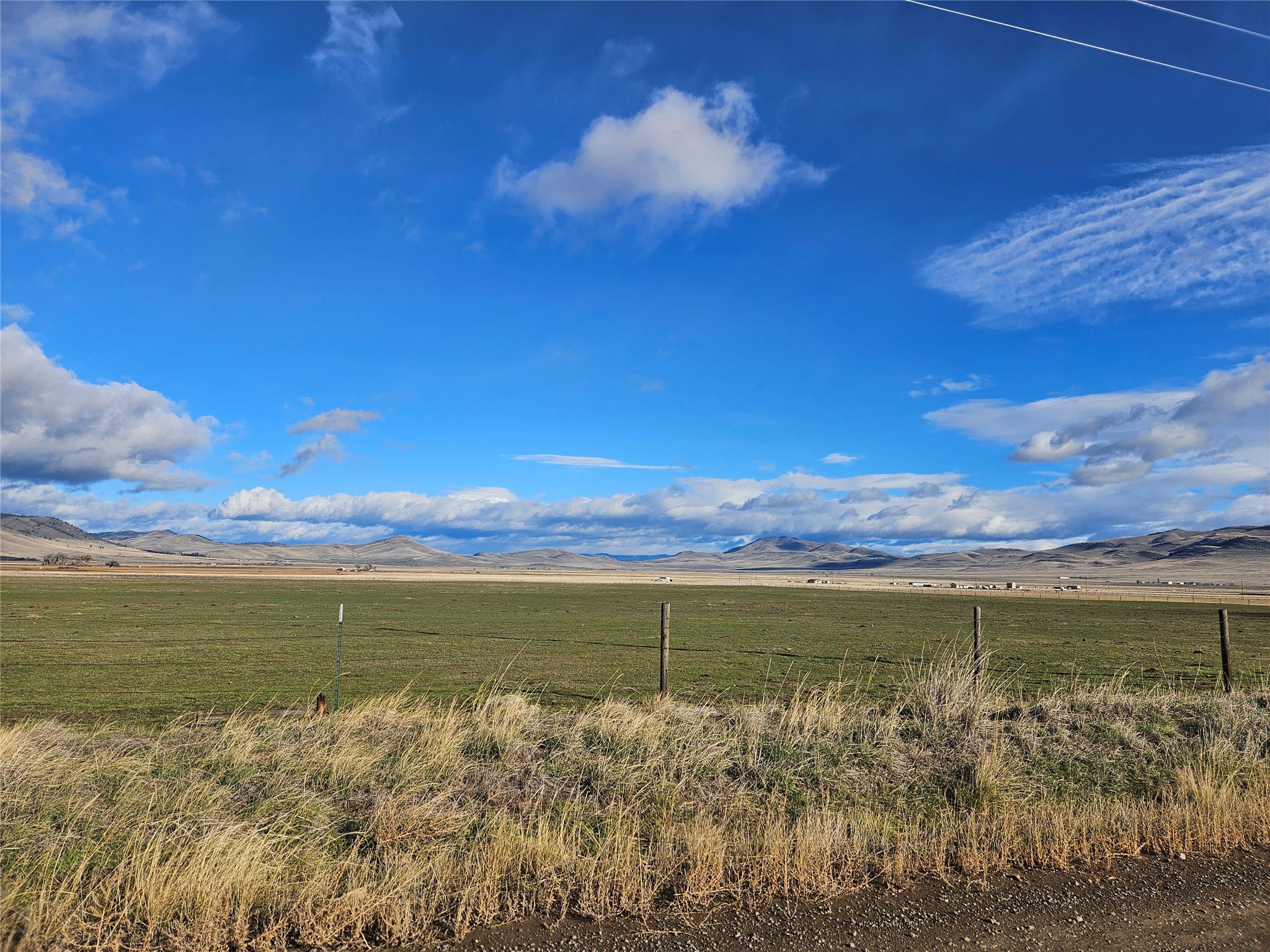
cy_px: 476
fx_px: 844
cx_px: 635
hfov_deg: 73.9
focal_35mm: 23
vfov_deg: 58.9
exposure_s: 1/2635
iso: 25
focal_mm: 5.4
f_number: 1.8
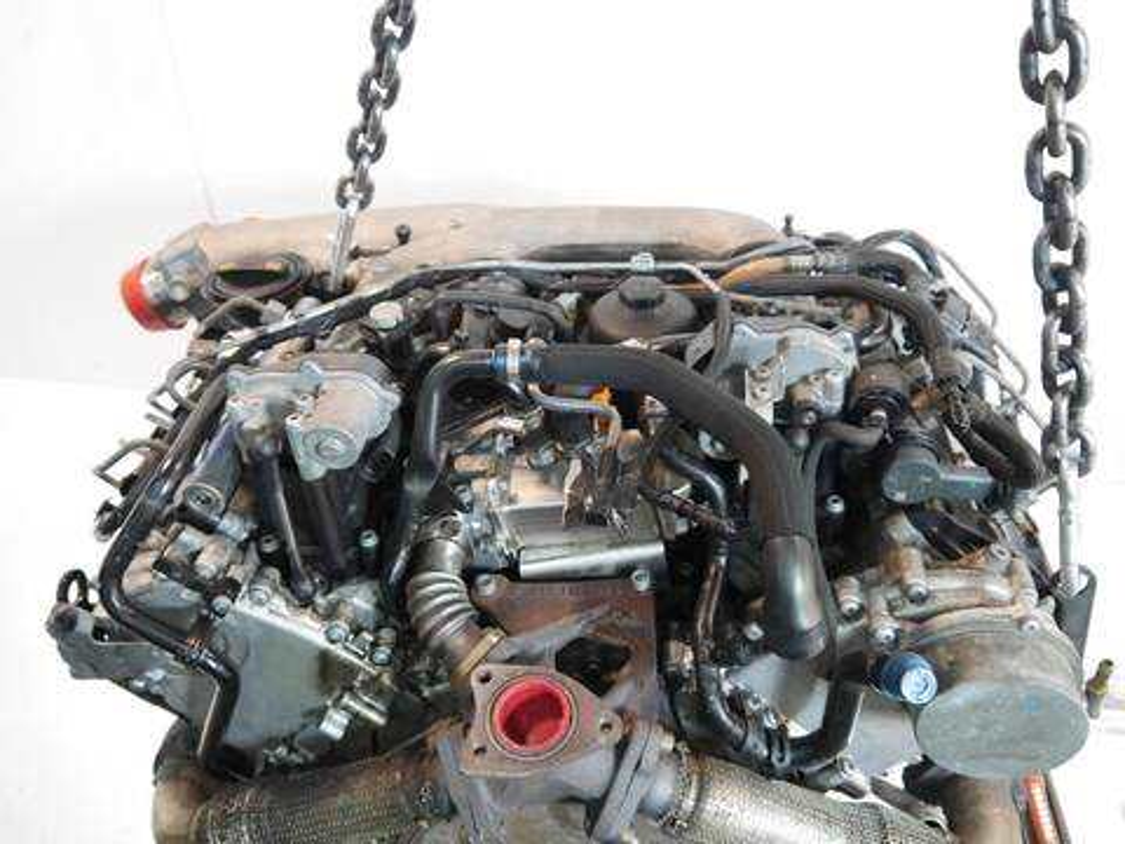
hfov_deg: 60.0
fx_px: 975
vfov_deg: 46.8
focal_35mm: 30
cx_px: 562
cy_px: 422
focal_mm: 15
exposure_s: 1/125
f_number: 3.5
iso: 2000
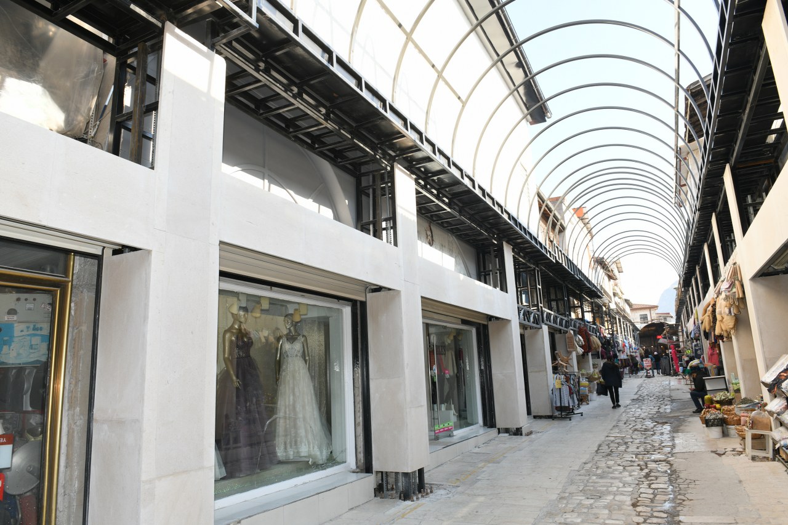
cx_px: 394
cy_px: 262
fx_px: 525
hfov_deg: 73.8
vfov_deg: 53.1
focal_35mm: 24
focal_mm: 24
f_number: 9
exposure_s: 1/100
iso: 320
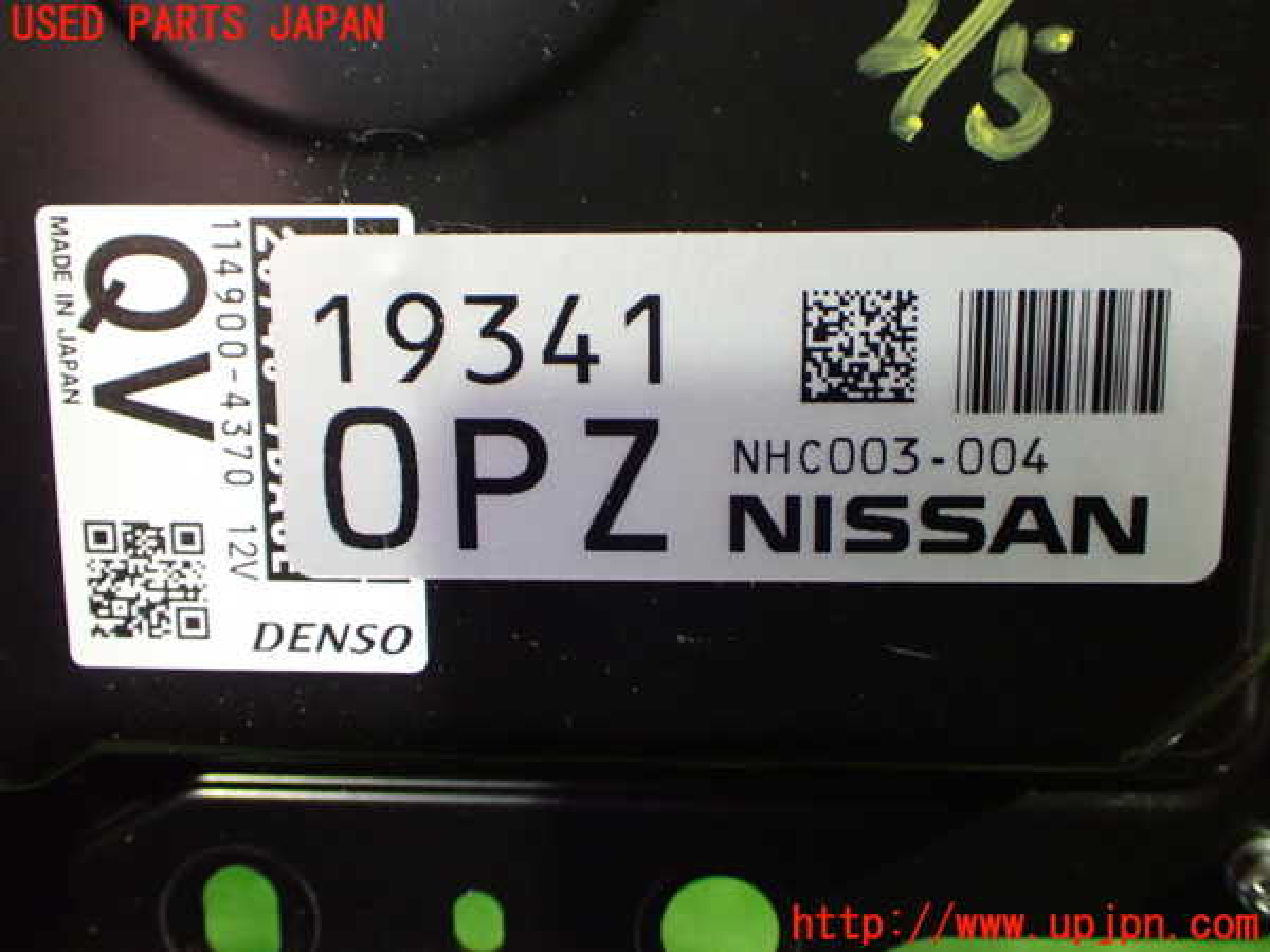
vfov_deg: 37.7
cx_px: 635
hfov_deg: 49.0
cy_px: 476
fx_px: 1394
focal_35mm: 38
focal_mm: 6.83
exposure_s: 1/40
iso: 1250
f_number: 2.7
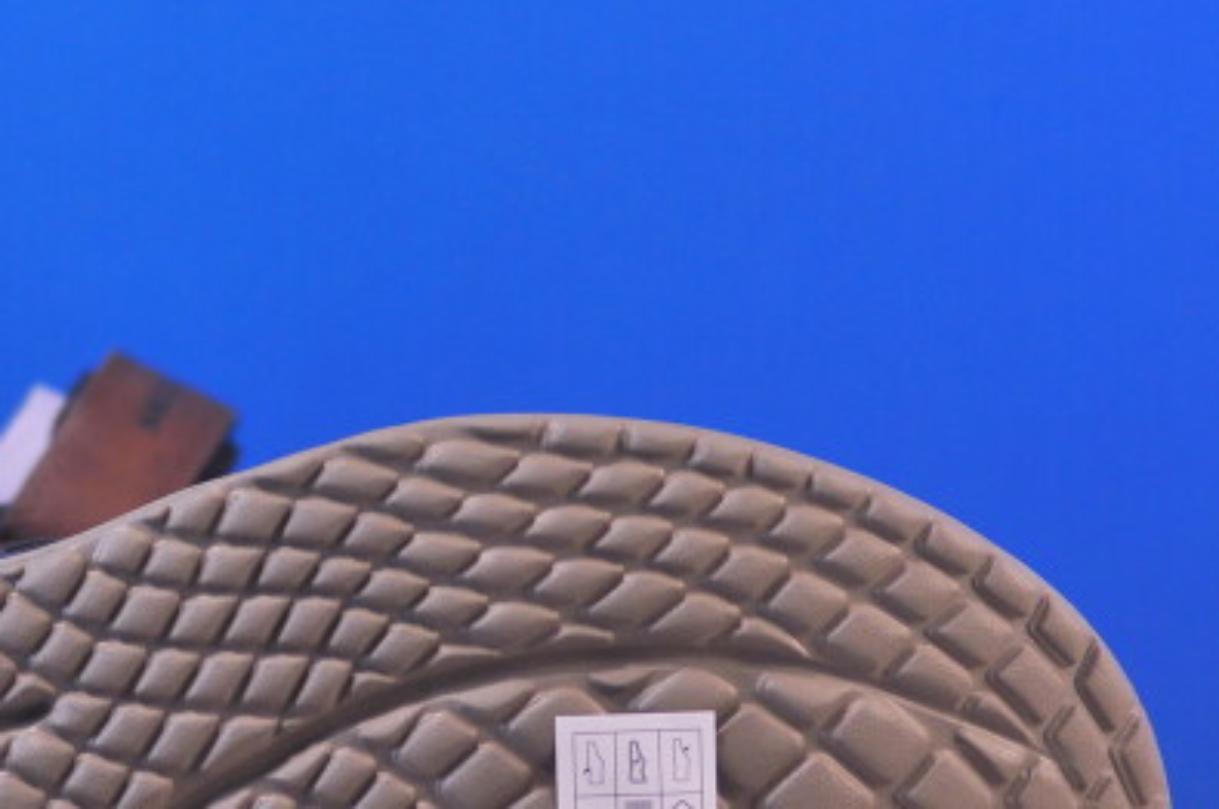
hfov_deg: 13.4
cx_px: 173
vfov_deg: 9.0
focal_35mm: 152
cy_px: 517
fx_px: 5138
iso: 250
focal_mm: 50
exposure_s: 1/320
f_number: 2.5
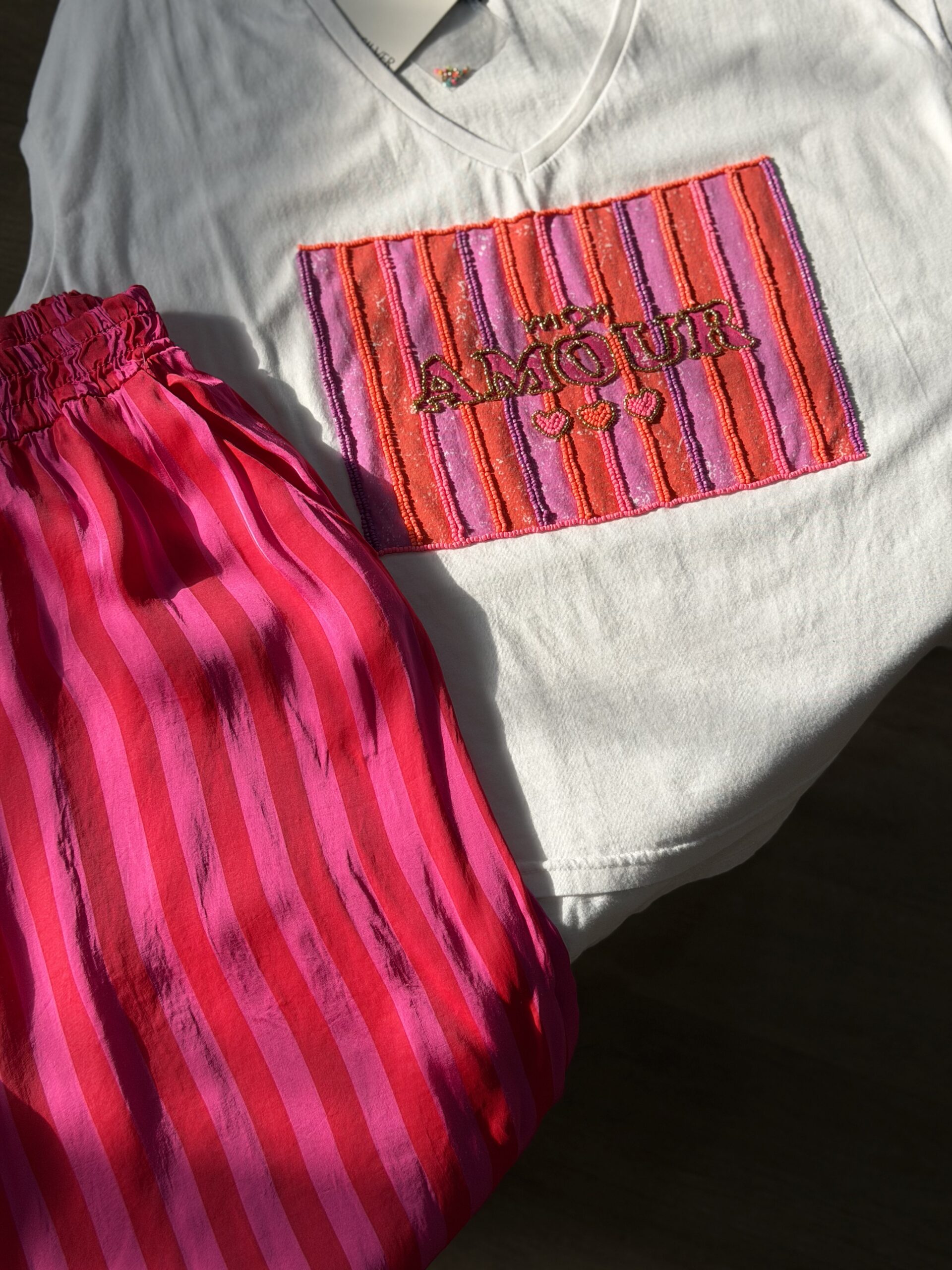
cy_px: 635
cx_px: 476
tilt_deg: -71.8
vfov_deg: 39.7
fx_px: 1760
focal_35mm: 48
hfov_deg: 30.3
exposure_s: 1/1027
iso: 64
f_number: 1.78
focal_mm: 6.76
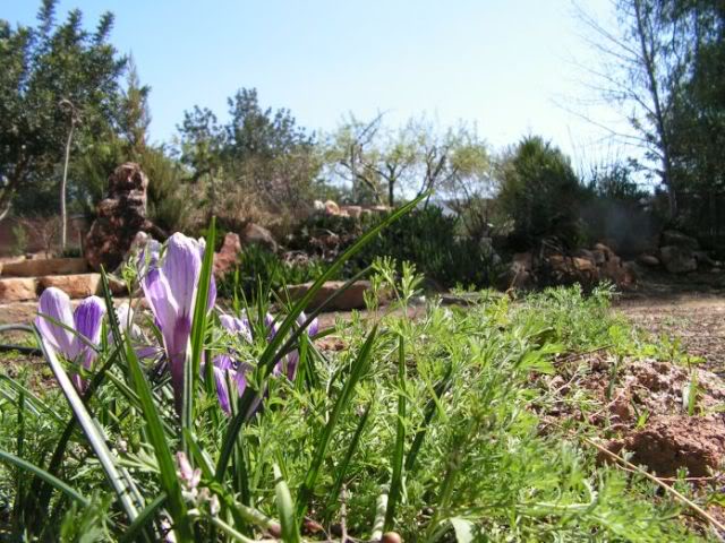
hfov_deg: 51.4
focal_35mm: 36
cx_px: 362
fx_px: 754
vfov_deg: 39.7
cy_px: 272
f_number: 4.8
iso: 64
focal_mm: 6
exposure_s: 1/320
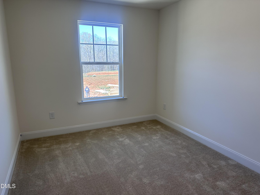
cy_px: 98
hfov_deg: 71.6
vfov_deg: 56.8
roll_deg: +0.3
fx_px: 180
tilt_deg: -11.0
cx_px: 130
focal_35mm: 24
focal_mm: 6.86
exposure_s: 1/177
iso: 80
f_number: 1.78
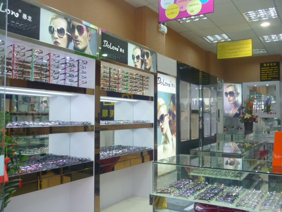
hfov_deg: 55.4
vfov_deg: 42.9
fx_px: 269
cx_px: 141
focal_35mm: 33
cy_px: 106
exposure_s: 1/30
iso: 80
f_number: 2.8
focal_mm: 5.5
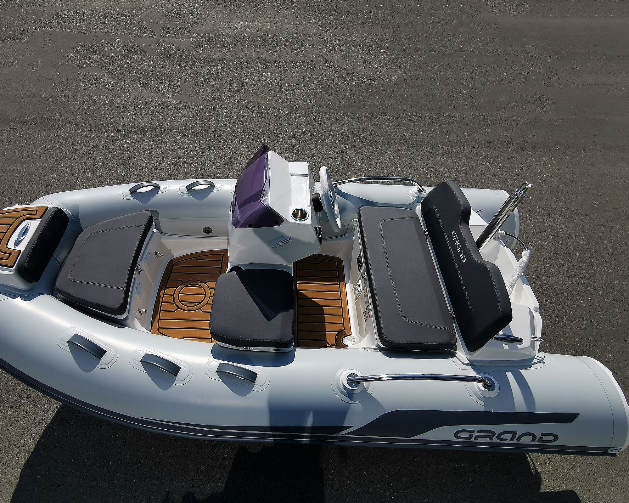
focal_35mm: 19
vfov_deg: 70.9
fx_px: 354
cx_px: 290
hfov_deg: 83.1
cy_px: 251
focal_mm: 2.35
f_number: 2.2
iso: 50
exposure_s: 1/2198
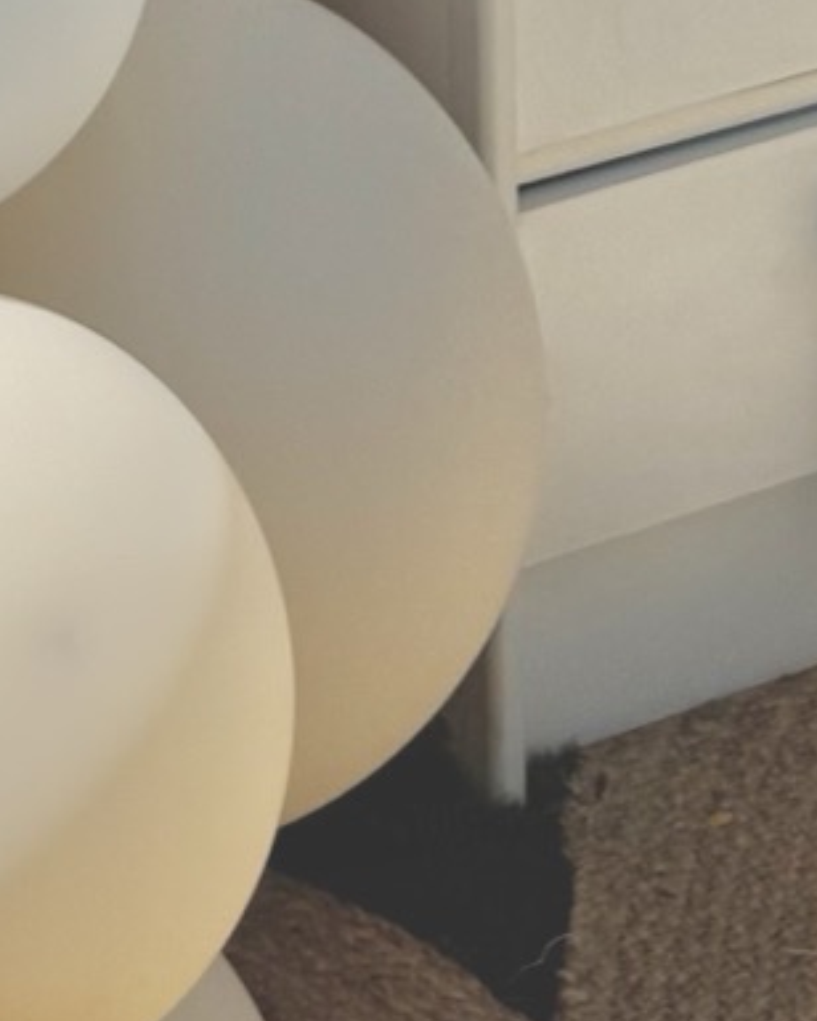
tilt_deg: -6.1
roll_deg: -0.1
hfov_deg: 10.5
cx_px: -42
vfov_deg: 10.6
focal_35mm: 146
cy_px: -1679
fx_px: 4413
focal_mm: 6.76
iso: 80
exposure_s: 1/9009
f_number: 1.78
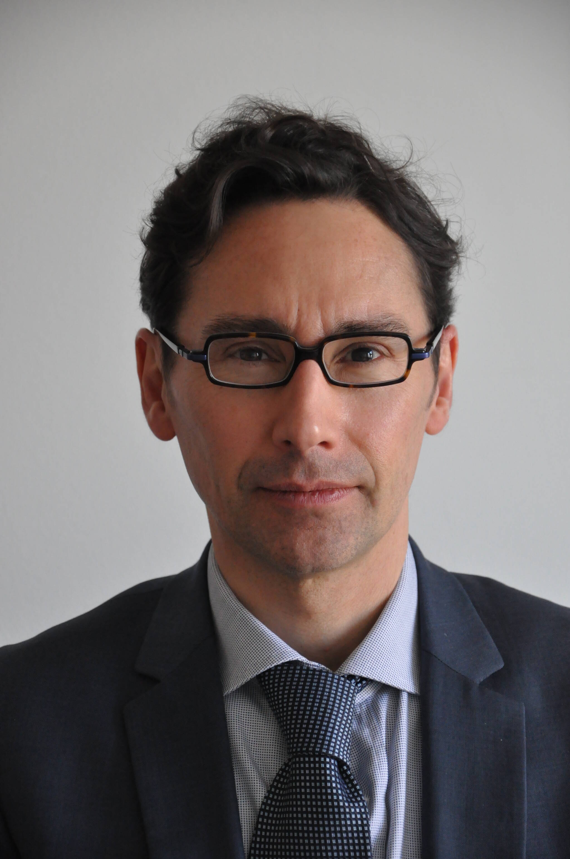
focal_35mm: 138
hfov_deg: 9.9
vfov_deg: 14.9
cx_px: 285
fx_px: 3286
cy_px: 430
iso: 1600
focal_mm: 92
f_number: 5.6
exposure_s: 1/80
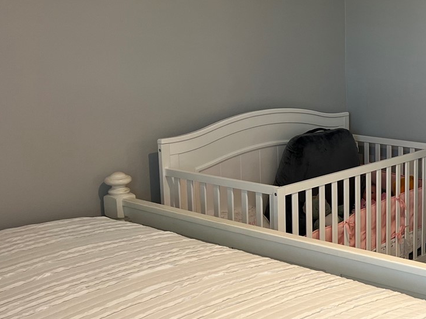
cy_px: 144
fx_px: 701
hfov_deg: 30.5
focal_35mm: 57
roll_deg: -1.4
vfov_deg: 25.6
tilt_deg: -11.0
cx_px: 460
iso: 125
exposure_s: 1/120
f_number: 1.5
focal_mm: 5.7
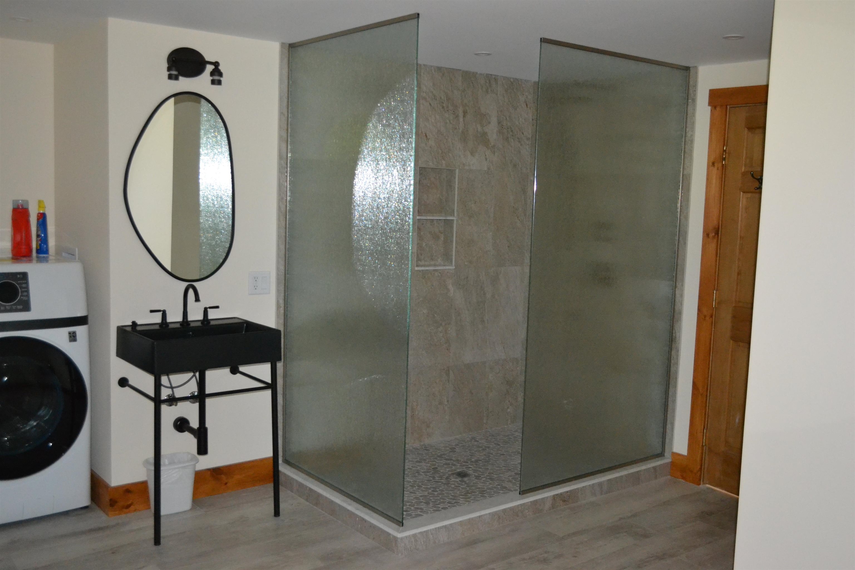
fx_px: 855
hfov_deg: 53.1
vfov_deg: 36.9
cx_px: 428
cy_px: 285
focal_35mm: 36
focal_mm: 24
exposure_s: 1/60
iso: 3200
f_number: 4
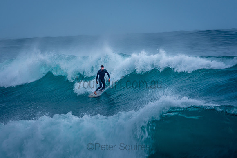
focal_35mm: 745
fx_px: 4906
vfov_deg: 1.8
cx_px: 118
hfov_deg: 2.8
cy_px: 79
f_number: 13
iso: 100
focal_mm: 480
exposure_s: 1/40
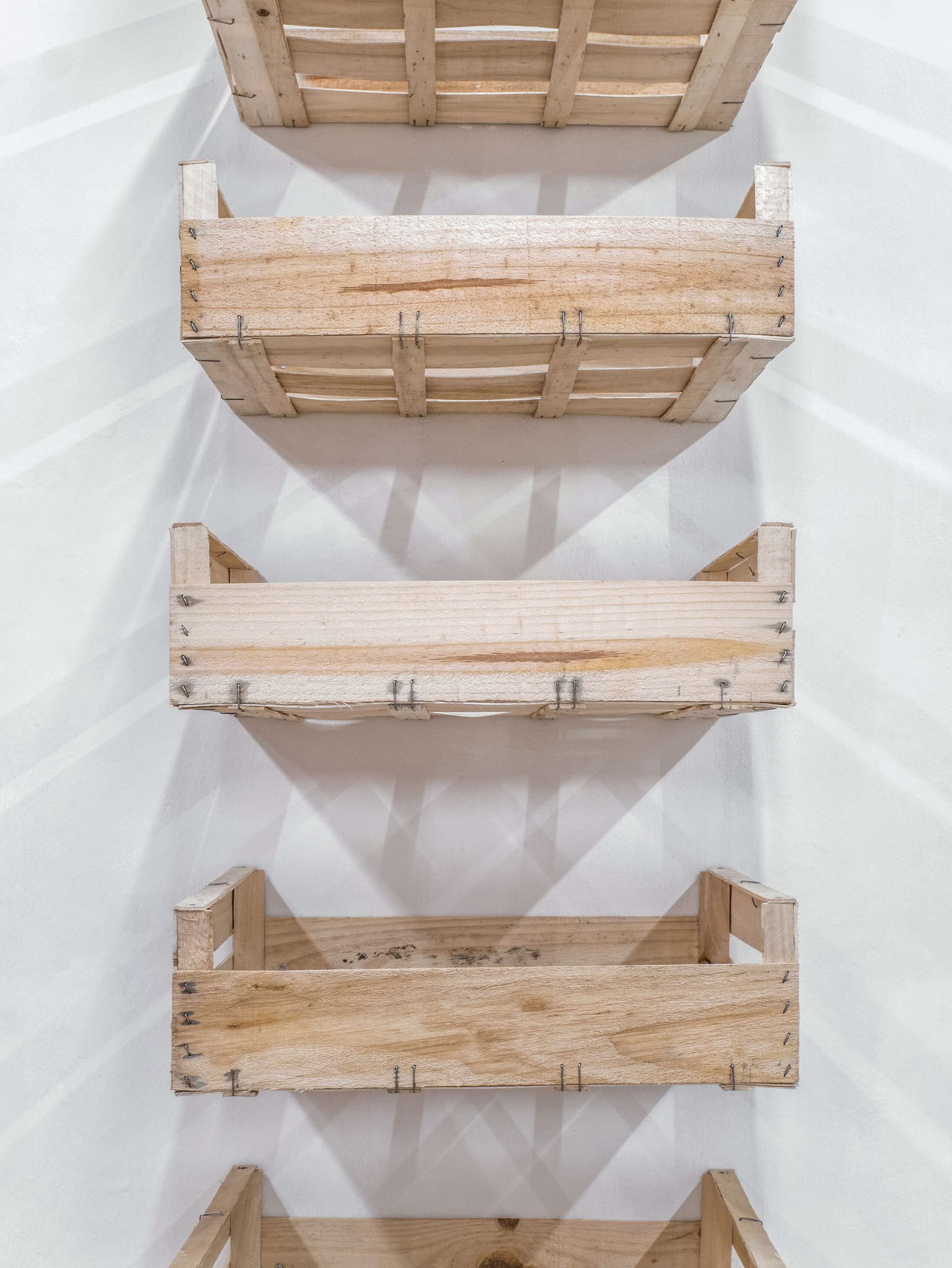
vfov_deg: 51.3
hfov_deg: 39.7
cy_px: 634
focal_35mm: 36
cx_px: 476
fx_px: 1319
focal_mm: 18
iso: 200
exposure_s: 1/3
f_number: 13
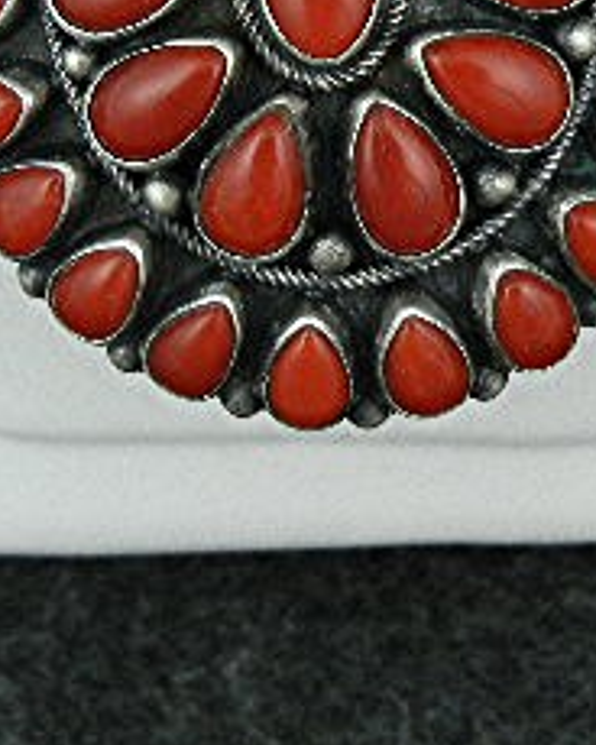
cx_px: 356
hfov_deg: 7.4
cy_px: 6
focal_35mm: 209
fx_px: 4608
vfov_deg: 9.2
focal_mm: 13.9
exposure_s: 1/17.8
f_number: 4.3
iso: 400
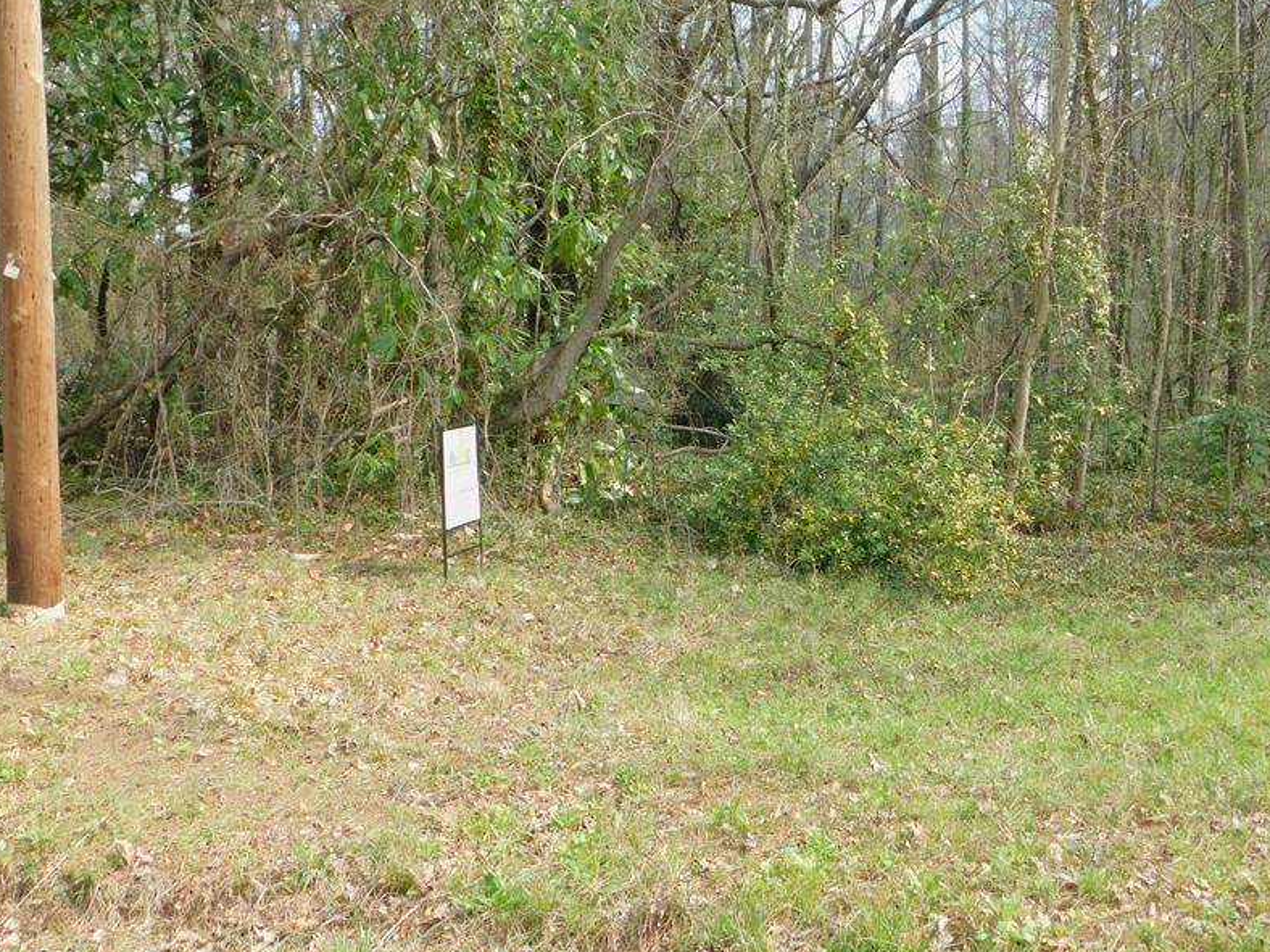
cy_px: 451
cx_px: 766
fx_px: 1431
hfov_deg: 47.6
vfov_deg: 36.8
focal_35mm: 39
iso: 125
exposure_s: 1/400
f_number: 3.2
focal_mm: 5.3
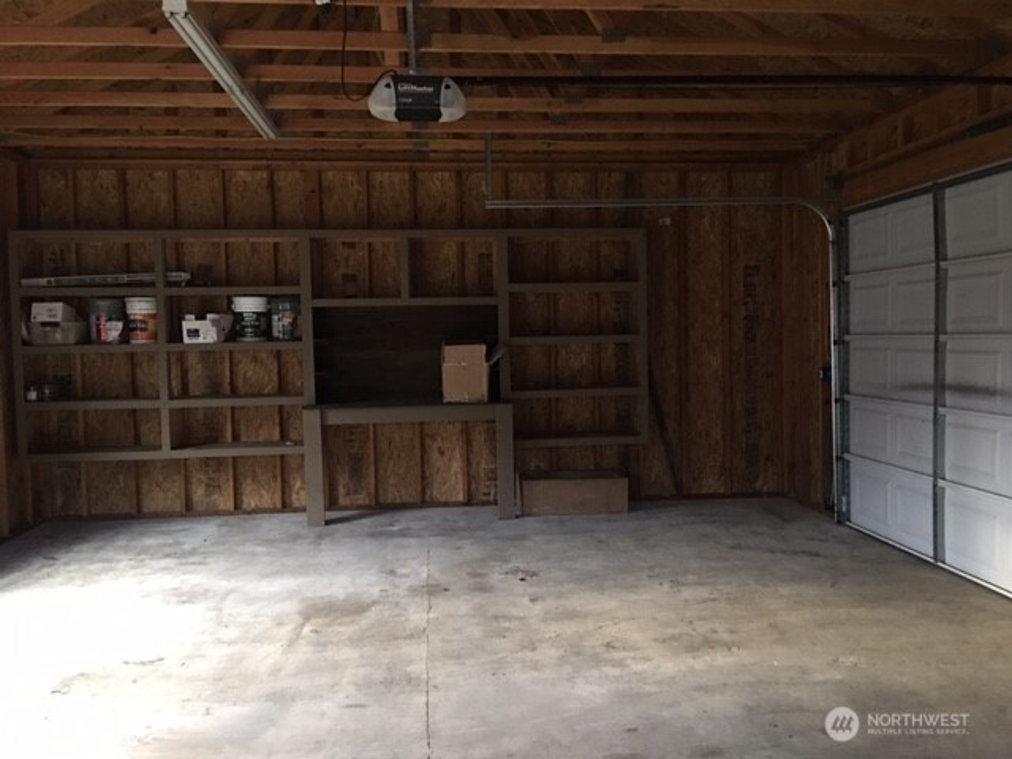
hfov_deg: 61.7
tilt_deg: -1.9
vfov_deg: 48.2
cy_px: 380
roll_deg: +0.6
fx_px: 848
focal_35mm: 29
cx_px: 506
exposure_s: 1/4
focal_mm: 4.15
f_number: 2.2
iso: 64
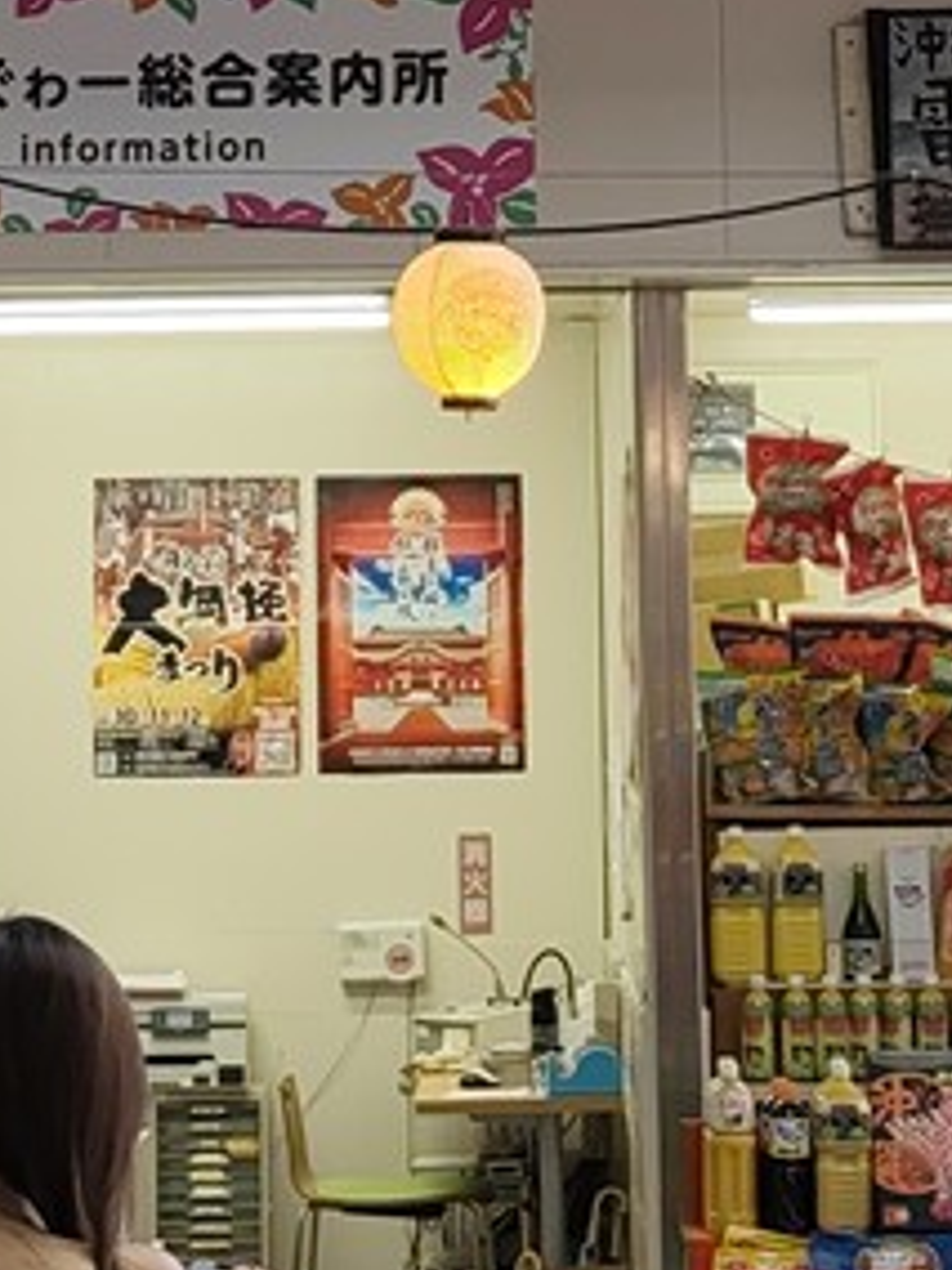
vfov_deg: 11.6
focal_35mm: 166
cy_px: -389
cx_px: 389
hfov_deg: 8.9
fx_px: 6087
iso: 125
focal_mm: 6.07
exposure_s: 1/100
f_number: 1.7
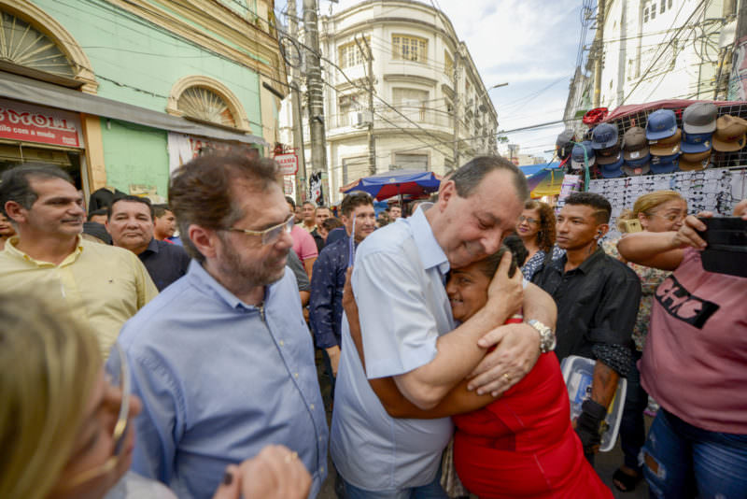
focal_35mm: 14
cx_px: 374
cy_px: 250
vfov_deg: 81.3
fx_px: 291
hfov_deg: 104.2
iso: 800
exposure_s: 1/2500
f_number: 2.8
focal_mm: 14
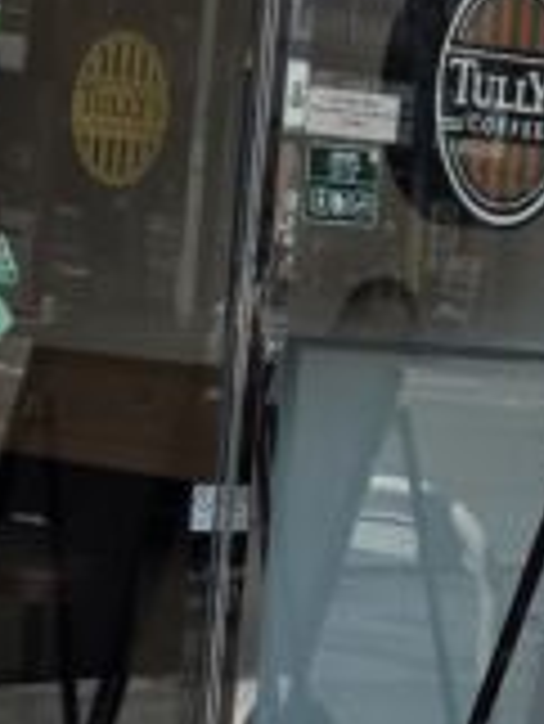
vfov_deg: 13.5
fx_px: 3055
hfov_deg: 10.0
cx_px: -72
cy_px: 261
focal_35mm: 146
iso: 80
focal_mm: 5.4
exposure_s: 1/2600
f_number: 1.8
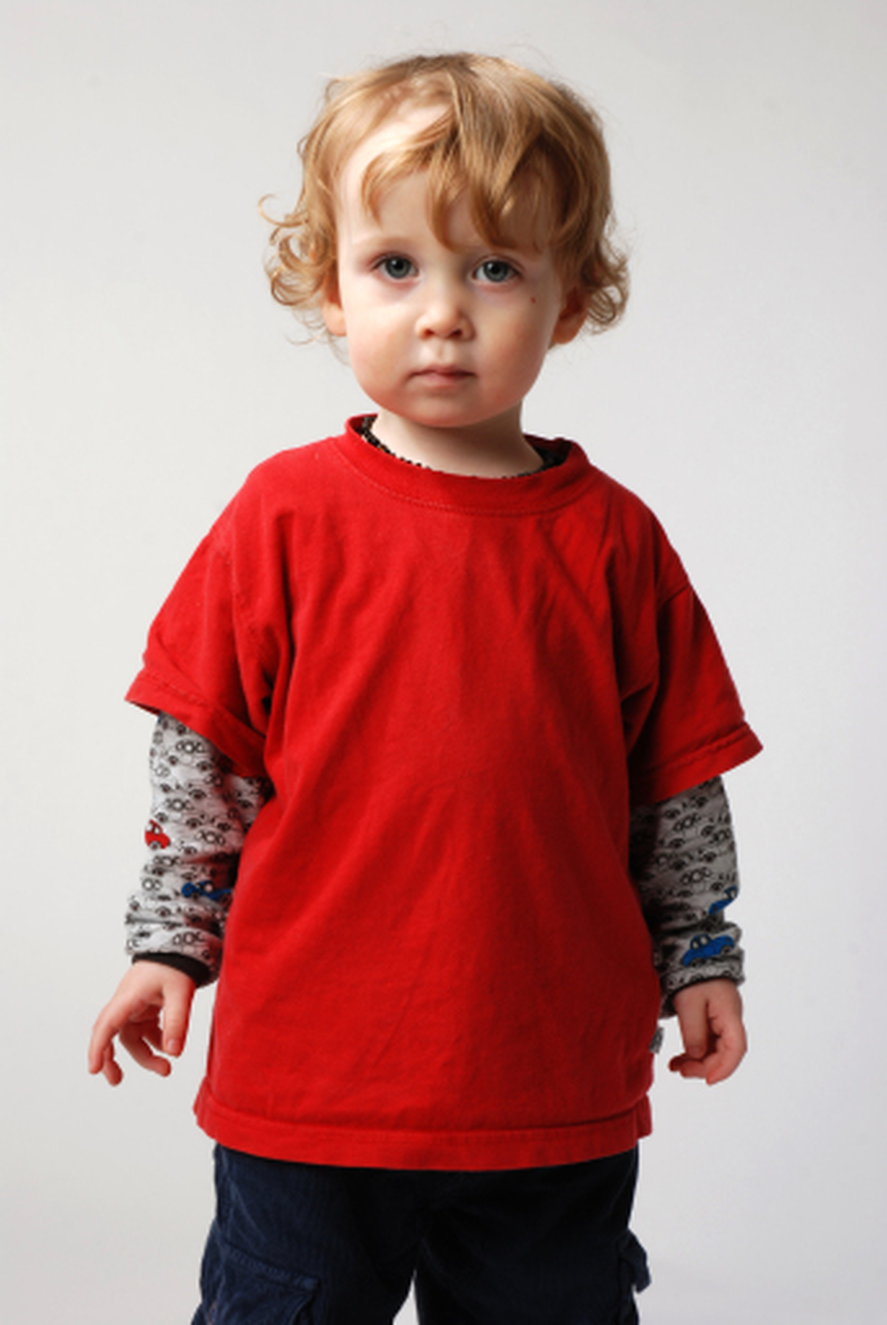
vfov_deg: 30.5
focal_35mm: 66
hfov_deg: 20.7
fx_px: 2431
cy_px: 662
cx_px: 444
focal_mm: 44
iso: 100
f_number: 13
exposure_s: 1/100
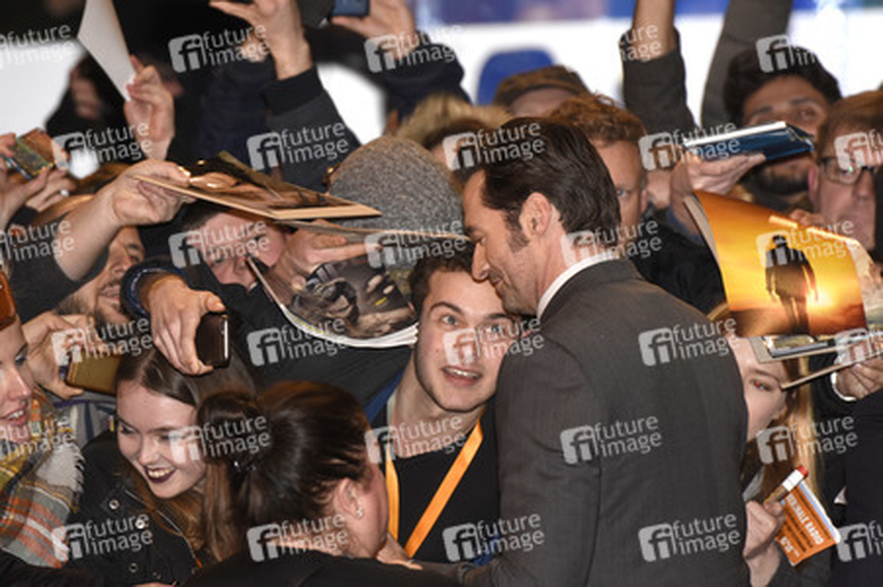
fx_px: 7353
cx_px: 442
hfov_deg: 6.9
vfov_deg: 4.6
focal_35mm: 300
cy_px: 294
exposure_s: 1/400
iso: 400
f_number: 4
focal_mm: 200
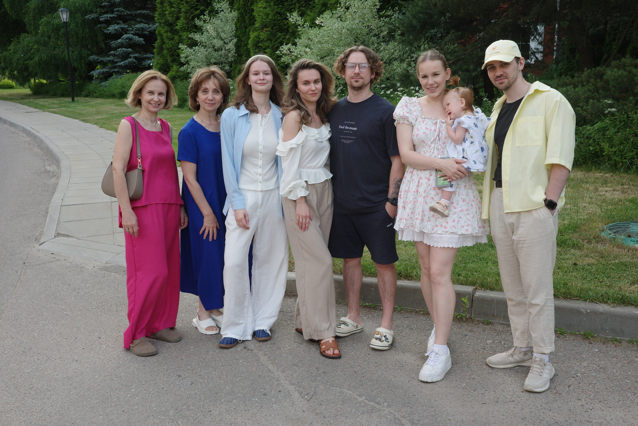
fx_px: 709
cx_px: 319
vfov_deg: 33.4
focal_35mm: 40
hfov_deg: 48.5
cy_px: 213
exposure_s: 1/200
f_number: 6.3
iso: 500
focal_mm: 26
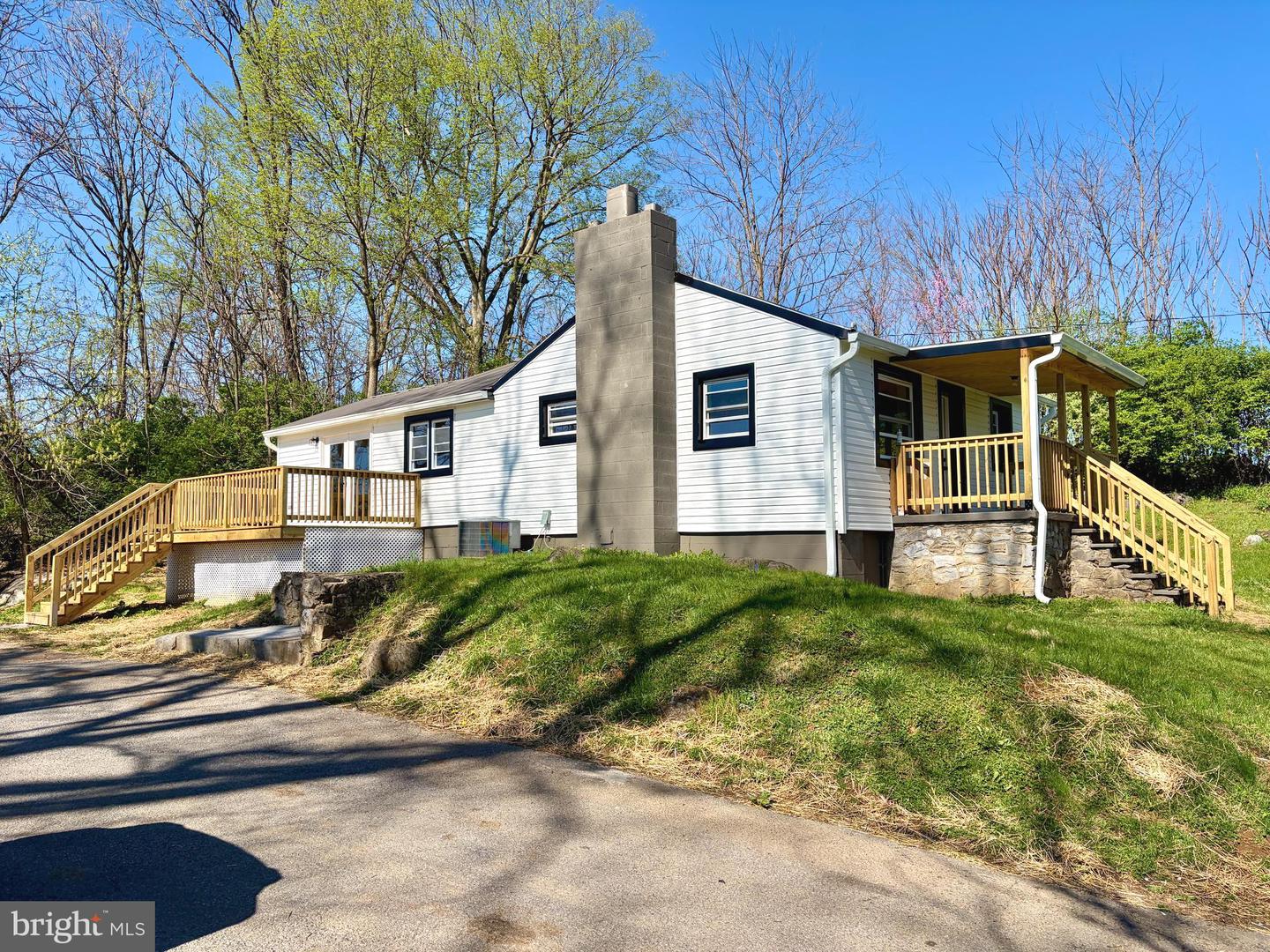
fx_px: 954
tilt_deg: +4.3
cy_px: 476
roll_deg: +0.8
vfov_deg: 53.1
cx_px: 635
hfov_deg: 67.3
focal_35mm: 26
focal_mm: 5.96
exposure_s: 1/3831
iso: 50
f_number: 1.6
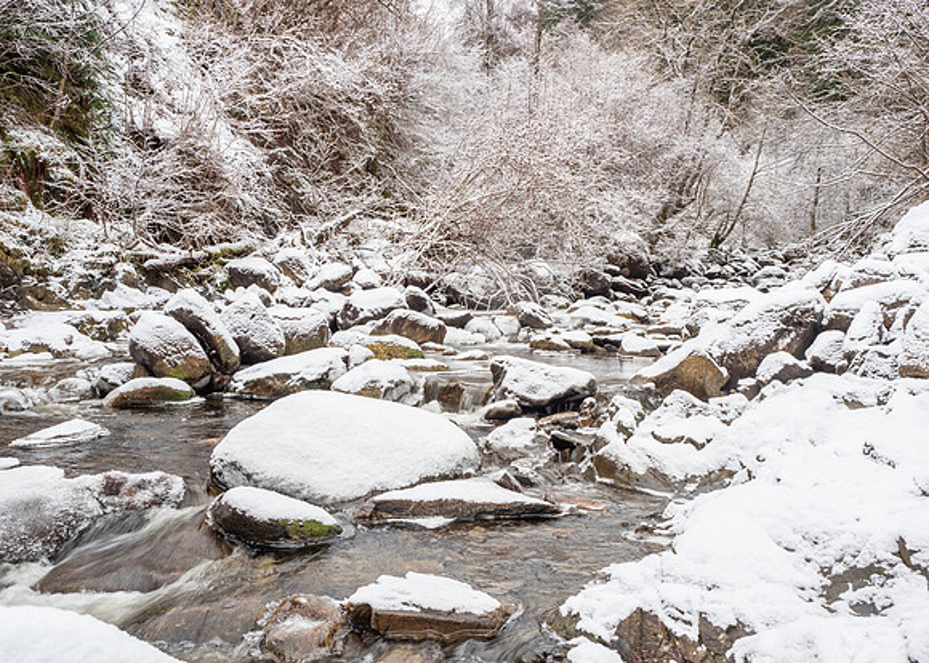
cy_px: 315
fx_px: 805
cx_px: 464
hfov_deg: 60.0
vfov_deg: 44.8
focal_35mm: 31
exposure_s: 1/15
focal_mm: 15
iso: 200
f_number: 5.6
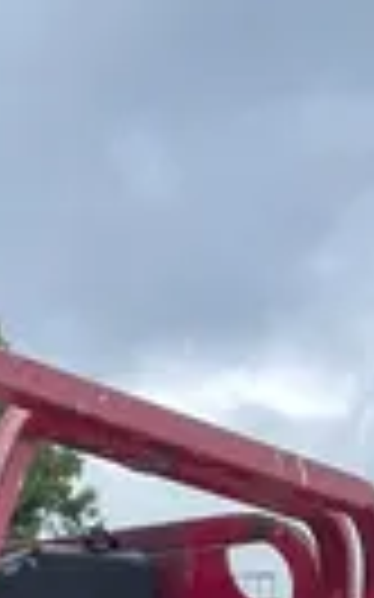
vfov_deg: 11.7
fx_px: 2482
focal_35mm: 152
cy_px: 1338
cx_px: -433
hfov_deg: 8.1
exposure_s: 1/1770
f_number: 1.6
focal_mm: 4.2
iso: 32
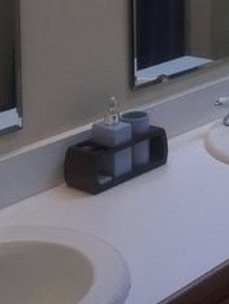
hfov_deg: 14.9
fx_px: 818
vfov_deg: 19.5
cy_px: -89
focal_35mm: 93
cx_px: 328
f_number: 2.2
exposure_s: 1/40
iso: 32
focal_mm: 4.15
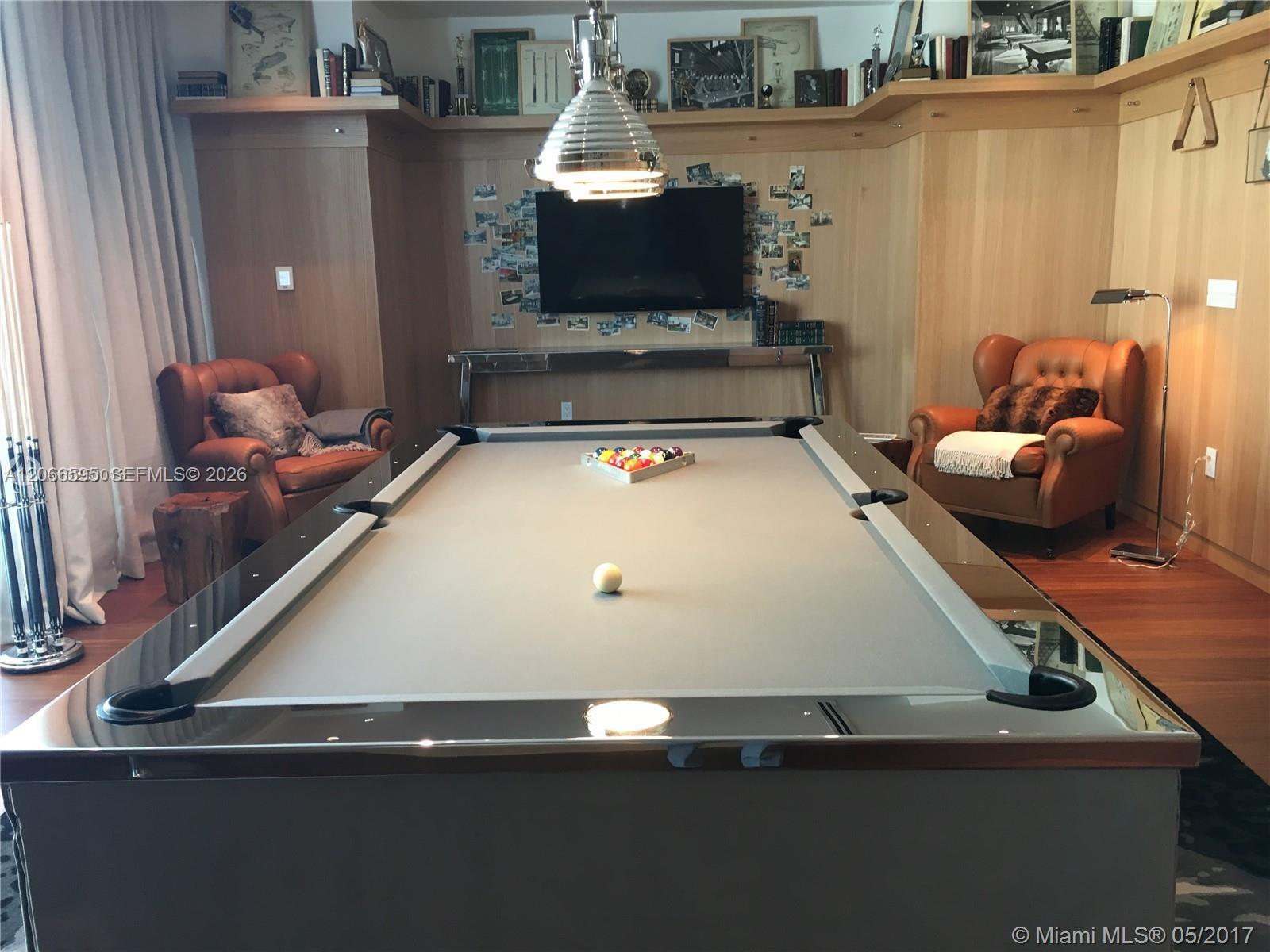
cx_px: 635
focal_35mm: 29
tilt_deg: -11.1
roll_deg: +0.9
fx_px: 1064
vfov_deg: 48.2
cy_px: 476
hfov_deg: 61.7
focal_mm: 4.15
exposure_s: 1/30
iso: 80
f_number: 2.2
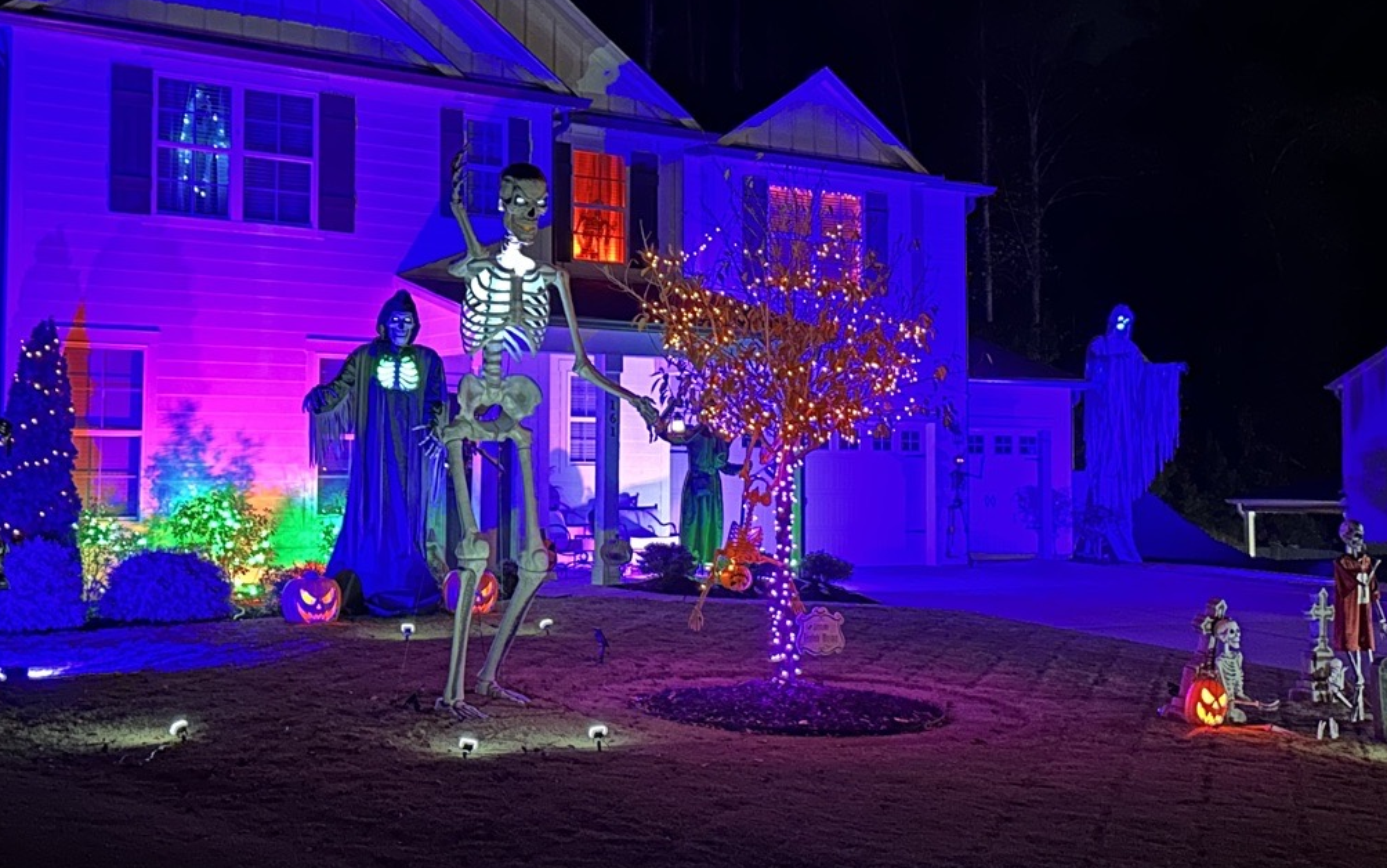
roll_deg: +0.2
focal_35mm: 38
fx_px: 1437
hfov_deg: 51.2
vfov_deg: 33.5
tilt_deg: +3.9
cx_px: 565
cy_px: 367
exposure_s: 1/9
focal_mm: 6.86
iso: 1250
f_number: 1.78
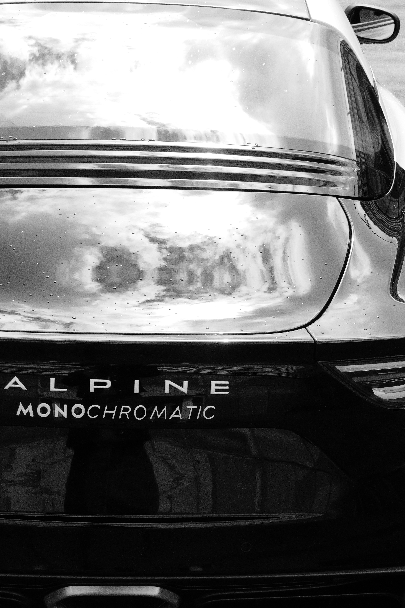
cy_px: 289
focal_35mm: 72
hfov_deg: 18.8
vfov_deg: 28.1
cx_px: 111
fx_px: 1215
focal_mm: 35
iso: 6400
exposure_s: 1/2000
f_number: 13
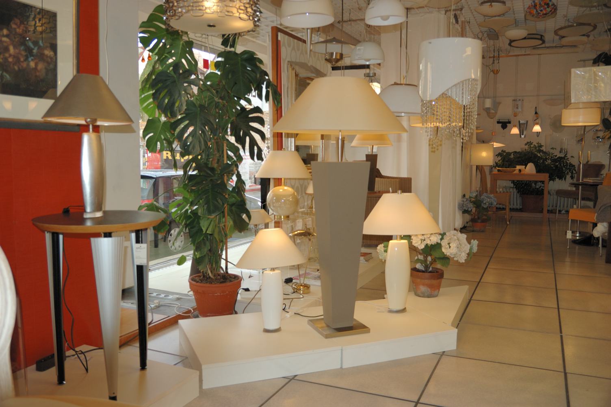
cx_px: 306
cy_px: 204
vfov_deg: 43.5
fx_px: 509
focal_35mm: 30
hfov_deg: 62.0
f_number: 2.8
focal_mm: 20
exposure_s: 1/90
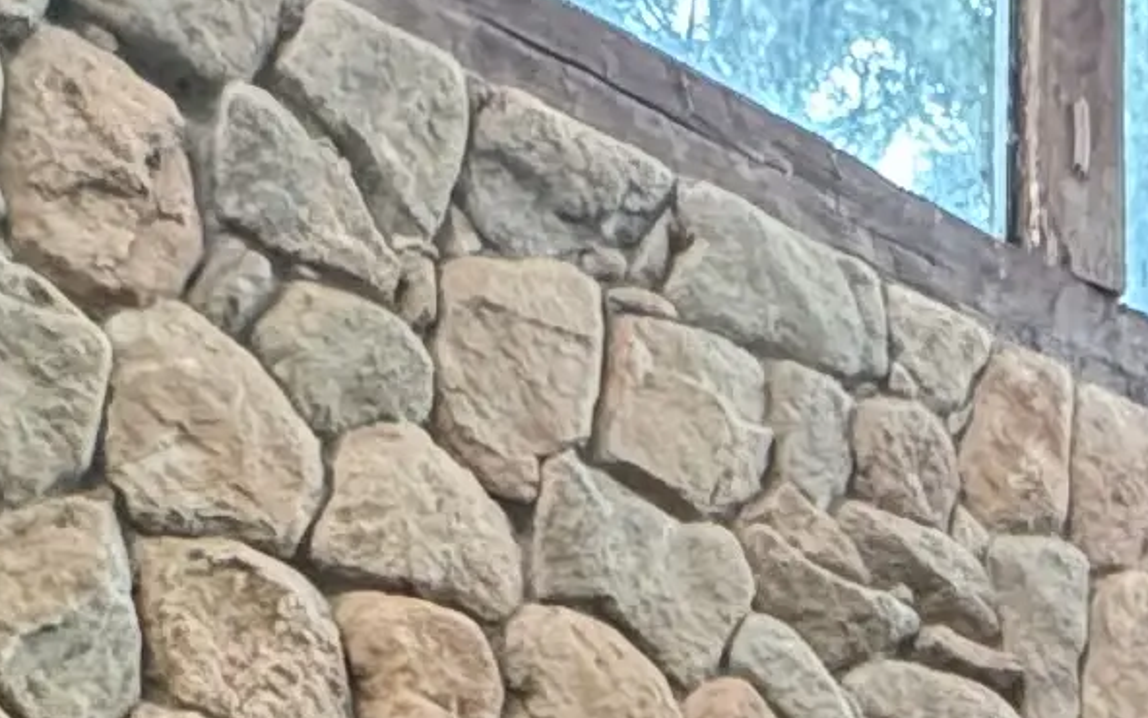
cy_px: 2204
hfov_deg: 19.7
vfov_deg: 9.7
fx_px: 3160
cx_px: 1276
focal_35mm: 101
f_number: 2.2
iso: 320
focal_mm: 2.22
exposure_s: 1/60
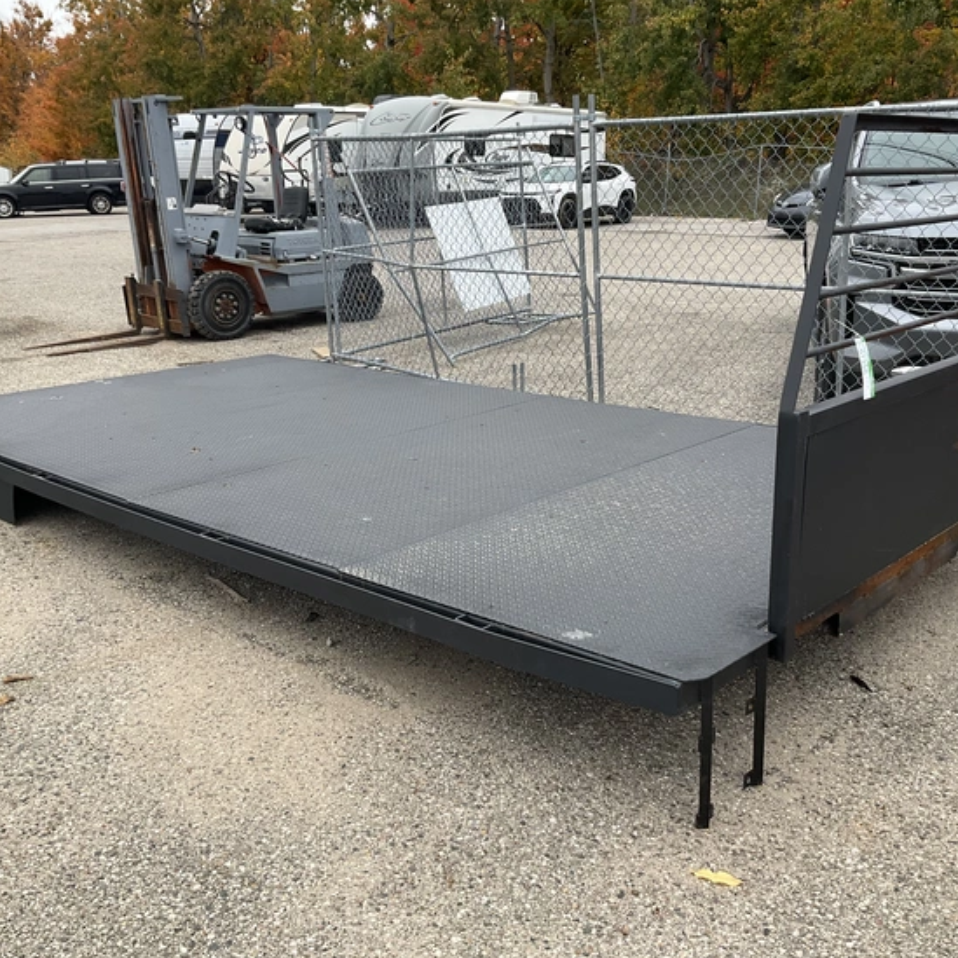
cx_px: 480
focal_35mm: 35
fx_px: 1096
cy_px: 477
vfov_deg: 47.2
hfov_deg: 47.2
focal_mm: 3
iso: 25
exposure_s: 1/277
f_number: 1.8
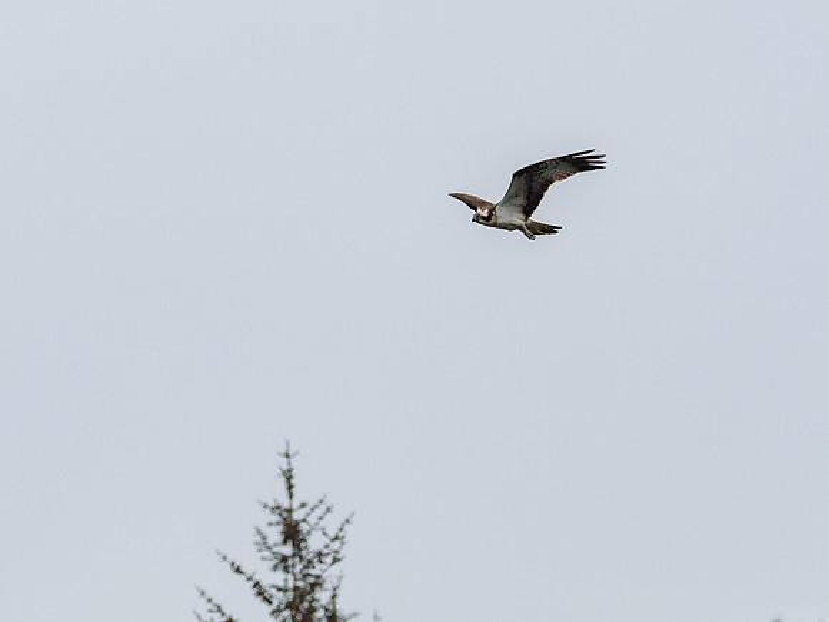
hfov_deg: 1.7
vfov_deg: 1.3
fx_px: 27391
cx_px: 416
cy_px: 136
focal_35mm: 1144
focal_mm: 300
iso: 200
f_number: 6.3
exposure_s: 1/1250
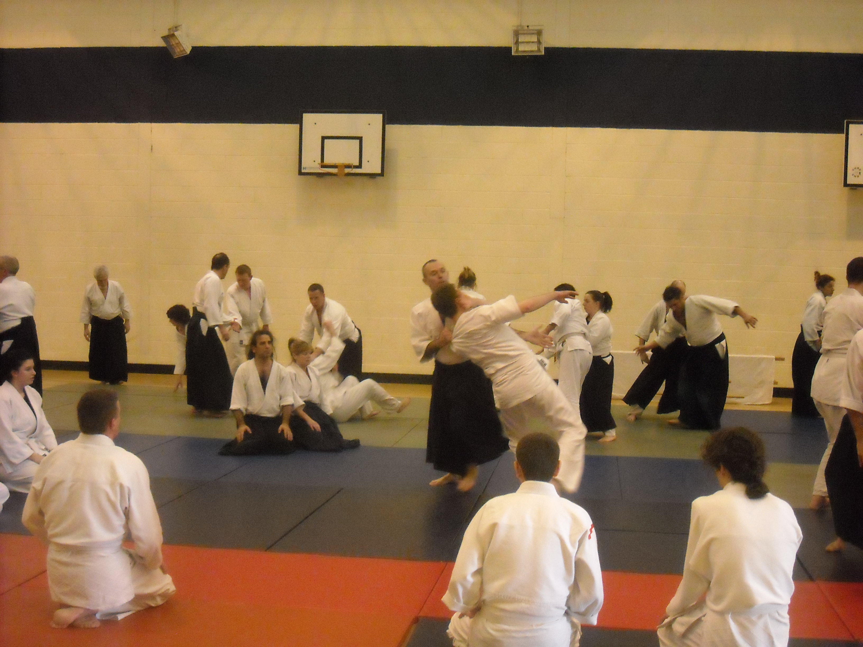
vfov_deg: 29.7
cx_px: 432
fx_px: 1222
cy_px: 324
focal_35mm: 49
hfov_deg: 38.9
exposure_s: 1/74
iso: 800
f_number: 3.2
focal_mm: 7.92
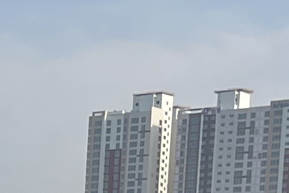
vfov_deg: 5.9
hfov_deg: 8.3
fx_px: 1734
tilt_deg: -6.3
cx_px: -514
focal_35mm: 216
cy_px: 573
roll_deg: -1.1
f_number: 1.6
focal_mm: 5.1
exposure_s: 1/3623
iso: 50
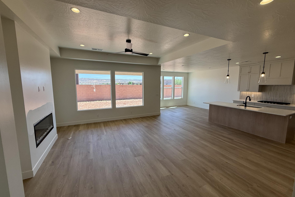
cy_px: 99
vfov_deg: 77.3
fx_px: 123
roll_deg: -0.2
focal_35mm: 15
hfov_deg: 100.4
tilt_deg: -5.8
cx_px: 146
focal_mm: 2.22
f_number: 2.2
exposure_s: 1/346
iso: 64
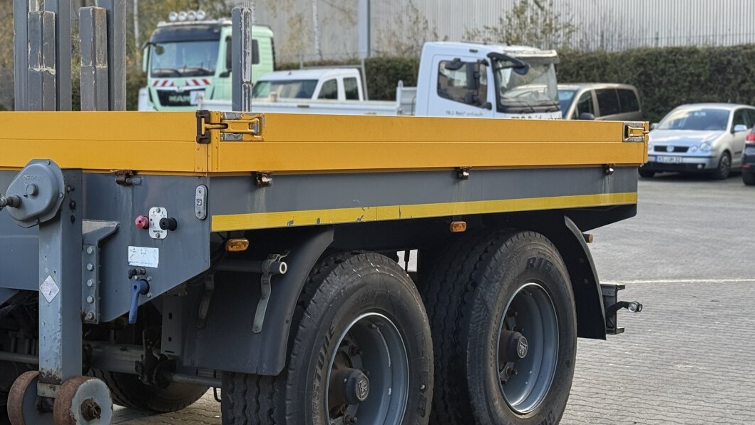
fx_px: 1582
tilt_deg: -3.4
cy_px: 233
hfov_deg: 26.5
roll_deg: +0.6
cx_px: 188
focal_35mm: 79
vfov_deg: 15.3
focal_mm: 6.76
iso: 64
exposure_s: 1/386
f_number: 1.78
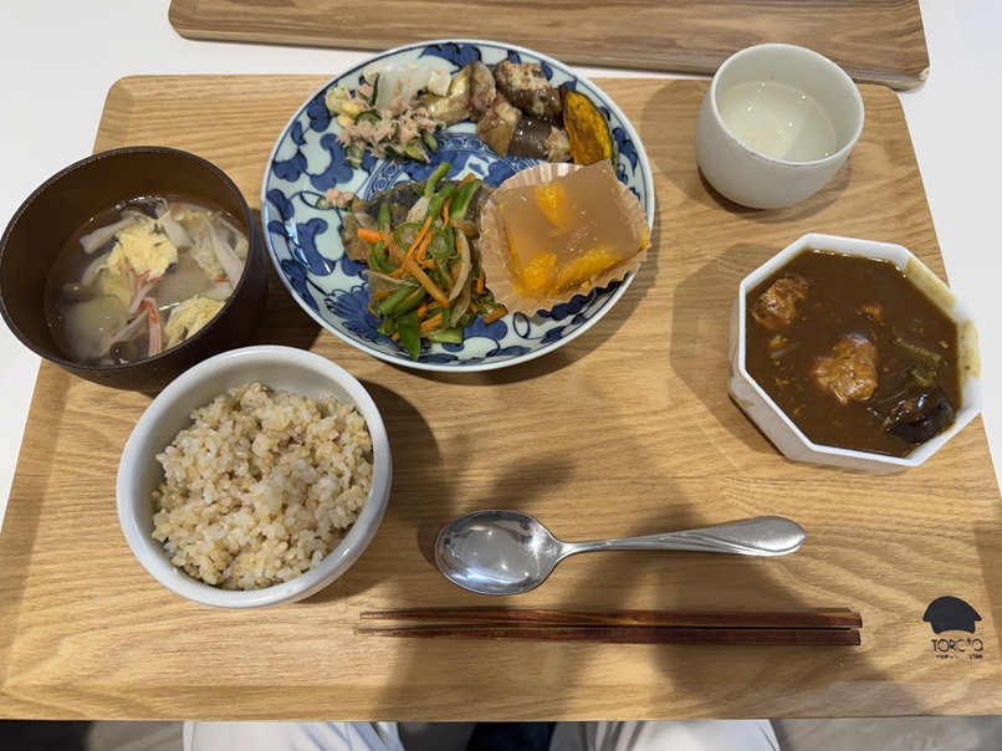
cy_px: 376
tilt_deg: -69.9
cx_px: 501
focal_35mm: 24
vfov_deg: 56.8
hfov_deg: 71.6
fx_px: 695
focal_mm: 6.76
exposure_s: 1/100
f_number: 1.78
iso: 160
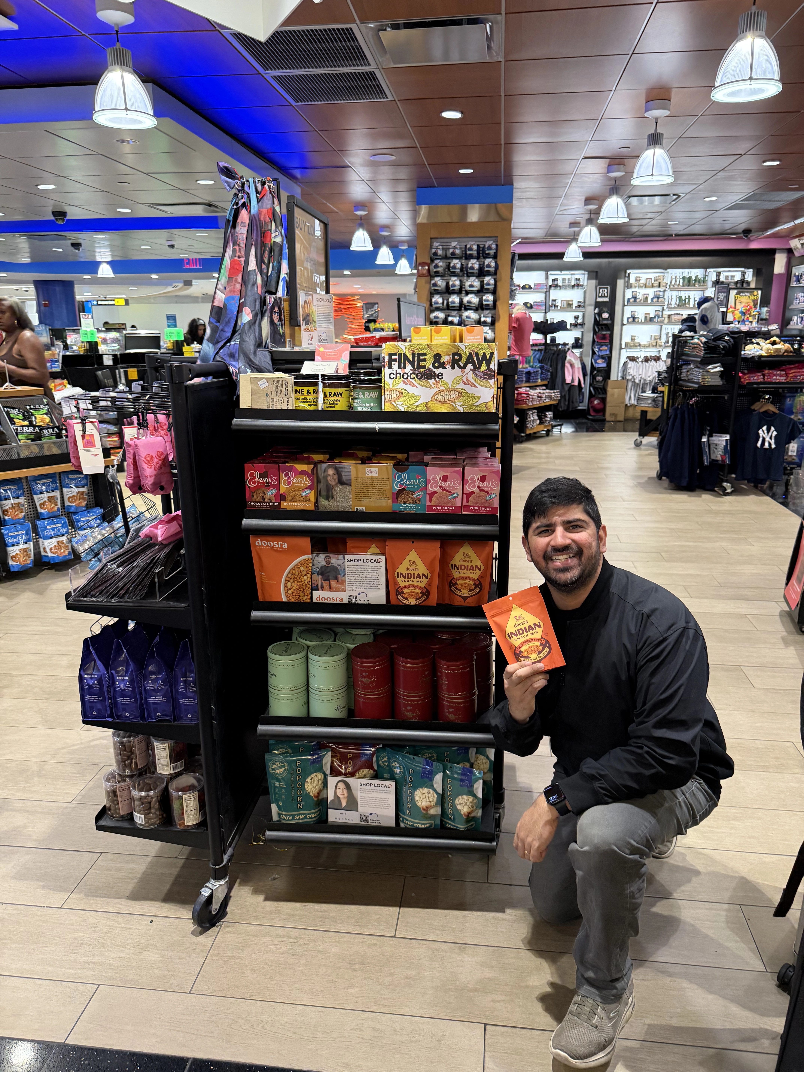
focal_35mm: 24
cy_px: 536
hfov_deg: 56.8
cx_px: 402
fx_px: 743
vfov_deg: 71.6
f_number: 1.78
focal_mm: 6.76
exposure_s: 1/60
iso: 250
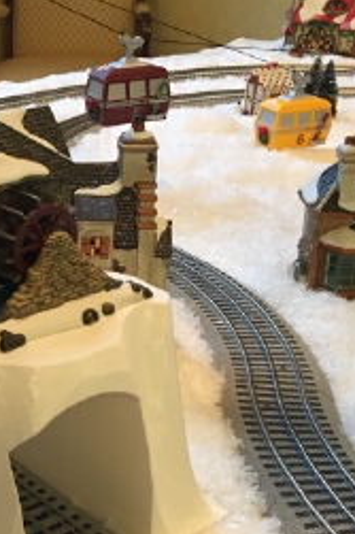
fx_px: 948
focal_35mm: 64
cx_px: -22
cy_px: 334
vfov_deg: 31.3
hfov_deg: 20.4
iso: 80
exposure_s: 1/30
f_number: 2.2
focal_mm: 4.15
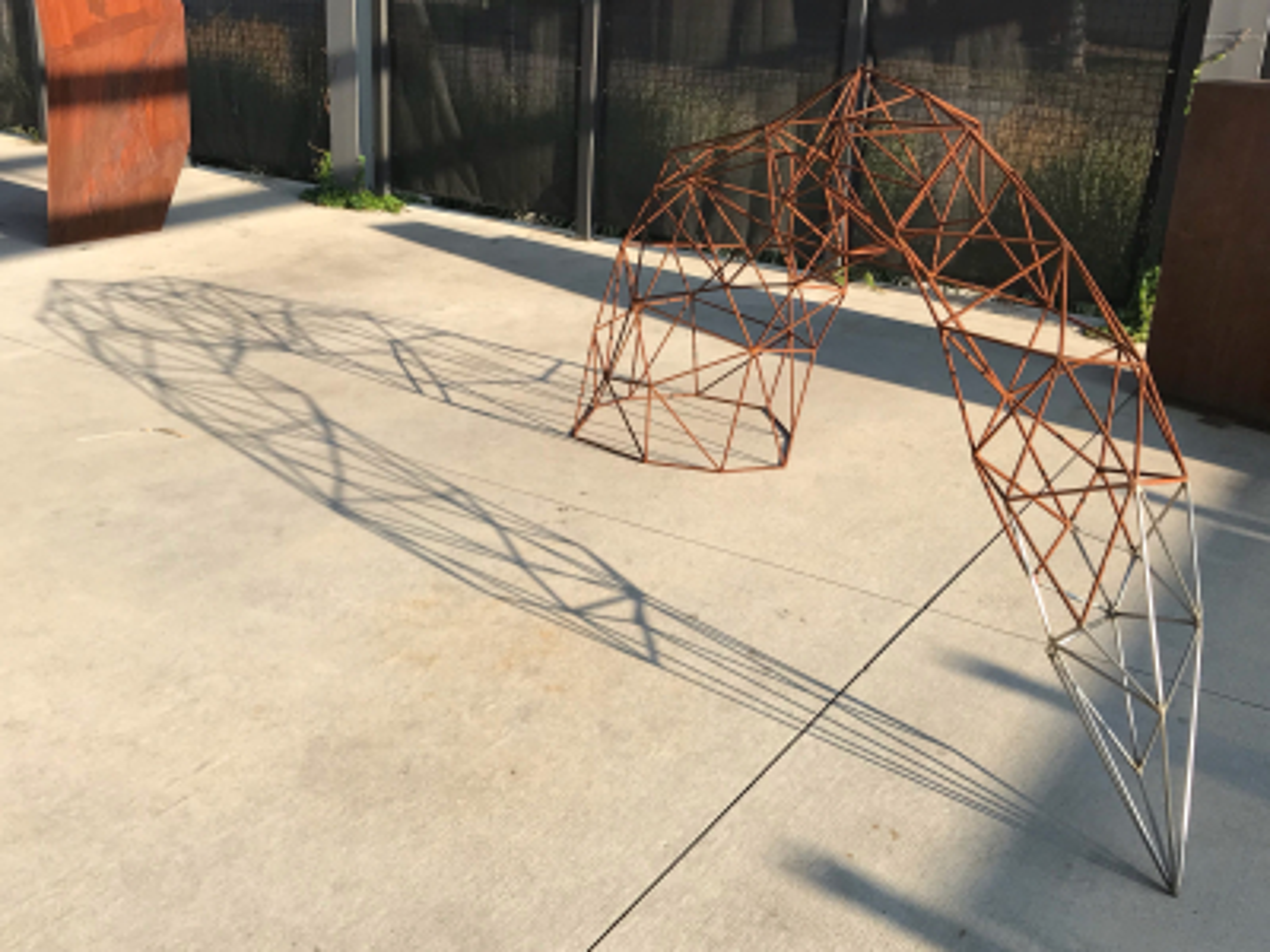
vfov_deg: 49.7
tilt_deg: -20.4
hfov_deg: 63.4
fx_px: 1027
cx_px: 635
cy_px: 476
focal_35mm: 28
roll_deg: -1.4
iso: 20
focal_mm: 3.99
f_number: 1.8
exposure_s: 1/929
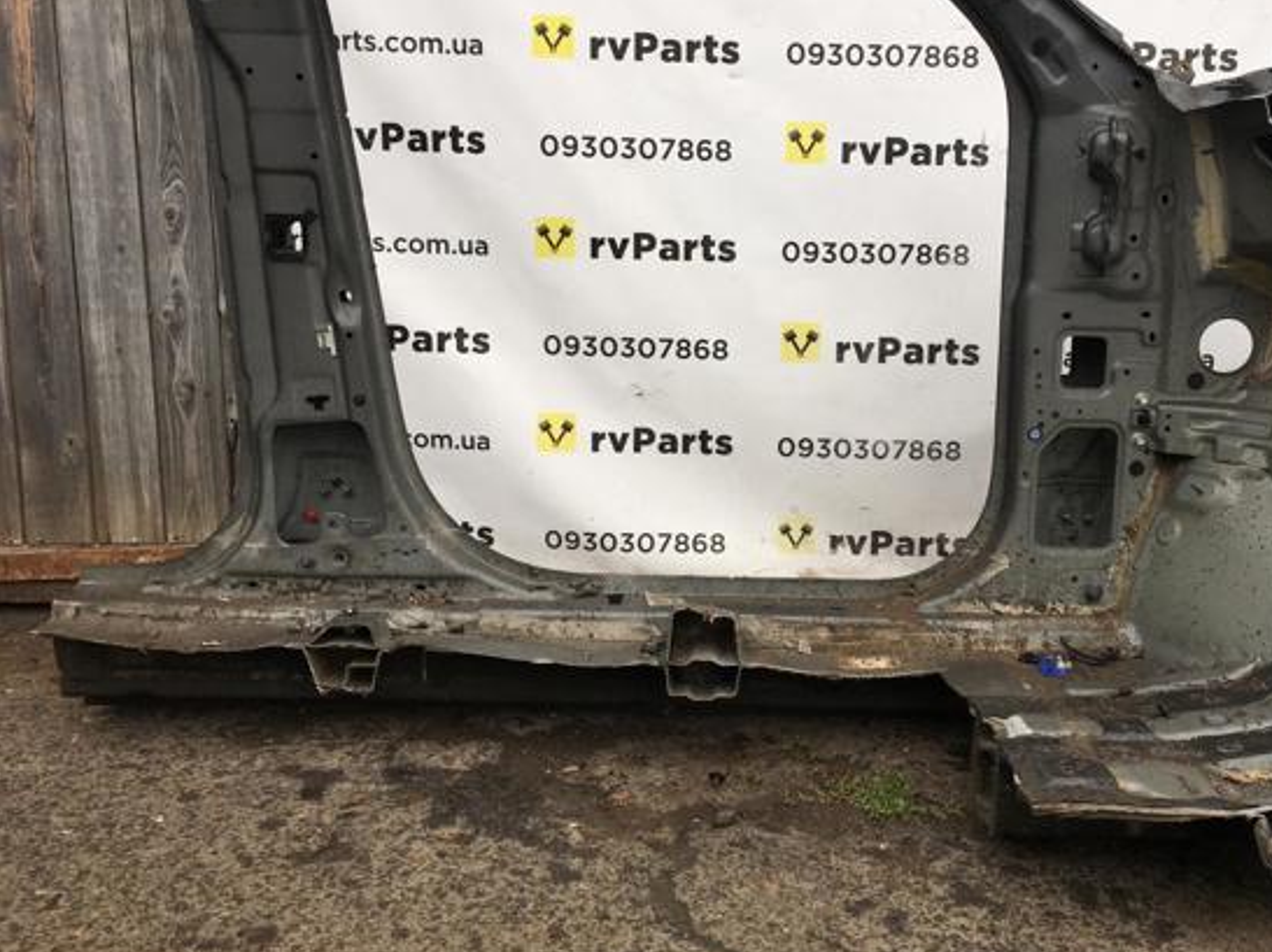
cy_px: 456
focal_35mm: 34
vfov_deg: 41.8
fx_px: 1249
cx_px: 743
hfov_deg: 53.7
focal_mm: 4.15
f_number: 2.2
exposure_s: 1/100
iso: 32
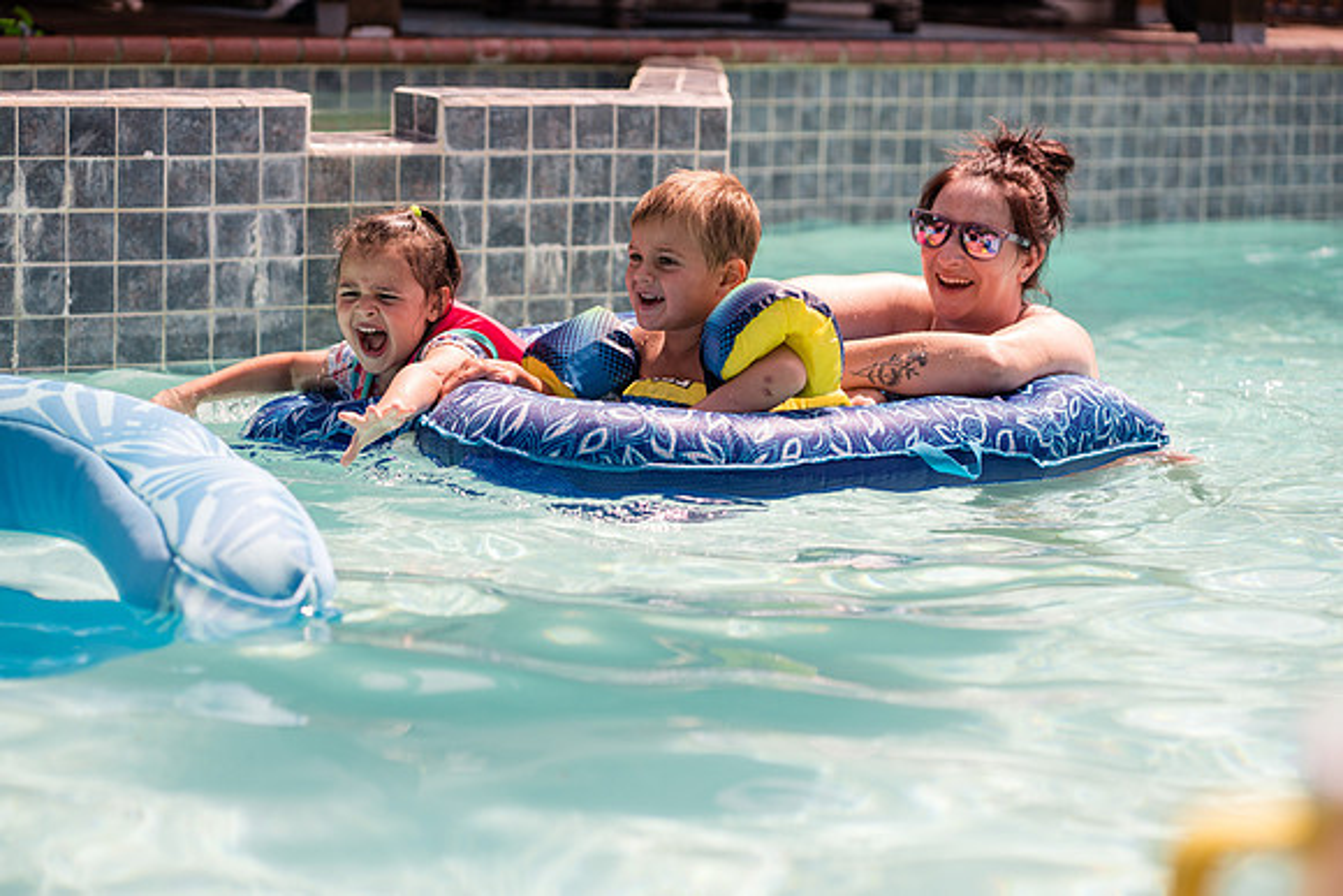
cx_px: 672
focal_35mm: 85
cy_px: 448
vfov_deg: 16.1
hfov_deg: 23.9
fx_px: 3172
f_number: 3.2
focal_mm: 85
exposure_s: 1/2500
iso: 200
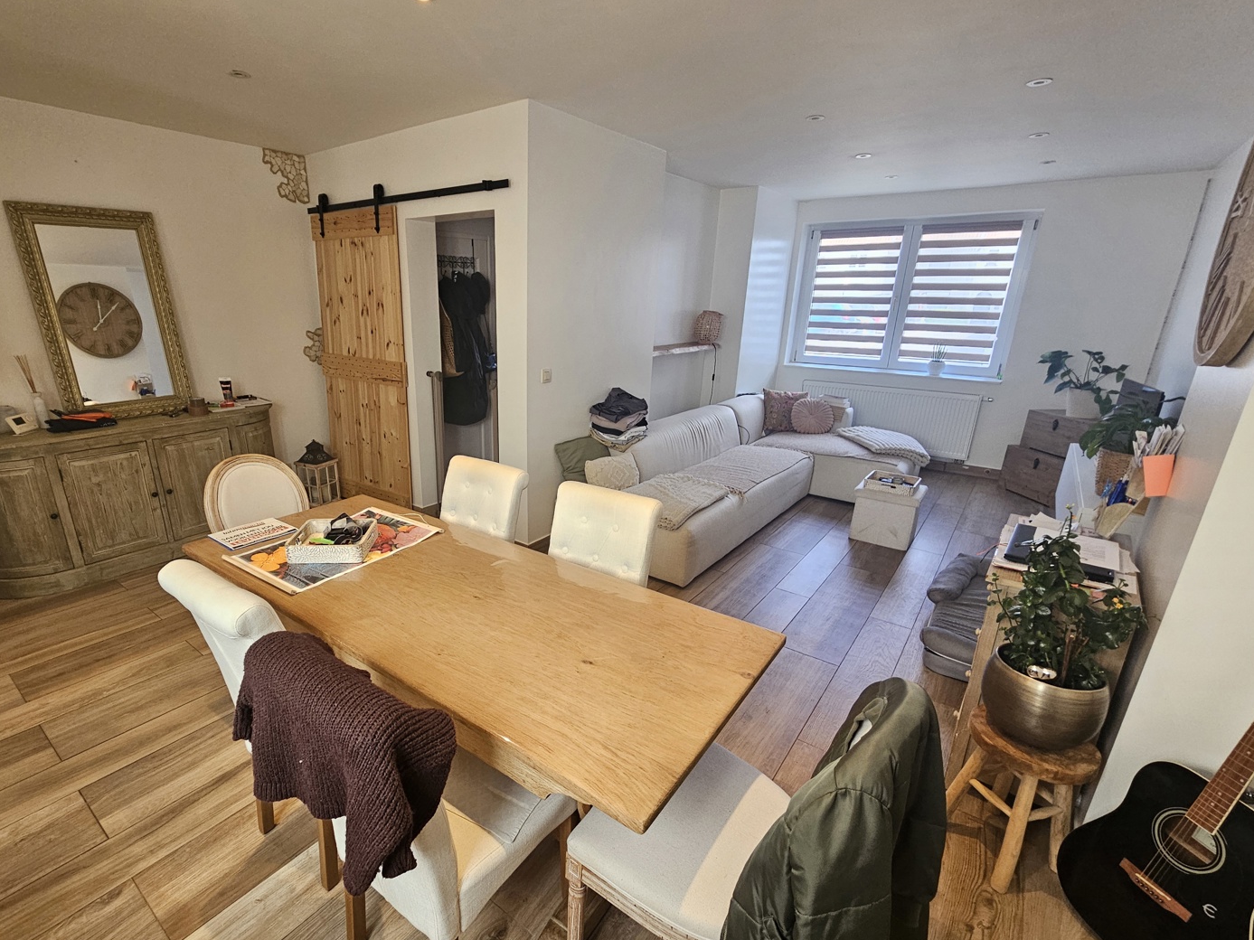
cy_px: 504
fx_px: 543
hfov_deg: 97.8
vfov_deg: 81.6
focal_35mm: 15
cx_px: 557
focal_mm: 2.2
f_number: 2.2
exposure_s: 1/70.8
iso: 250
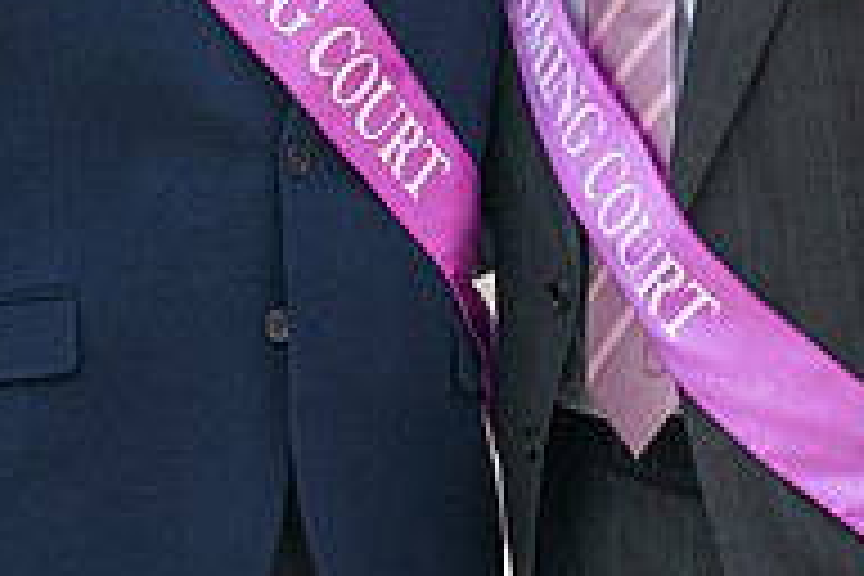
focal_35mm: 211
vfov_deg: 6.5
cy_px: -124
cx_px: 490
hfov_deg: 9.8
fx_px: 5064
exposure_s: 1/320
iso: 160
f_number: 4
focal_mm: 70
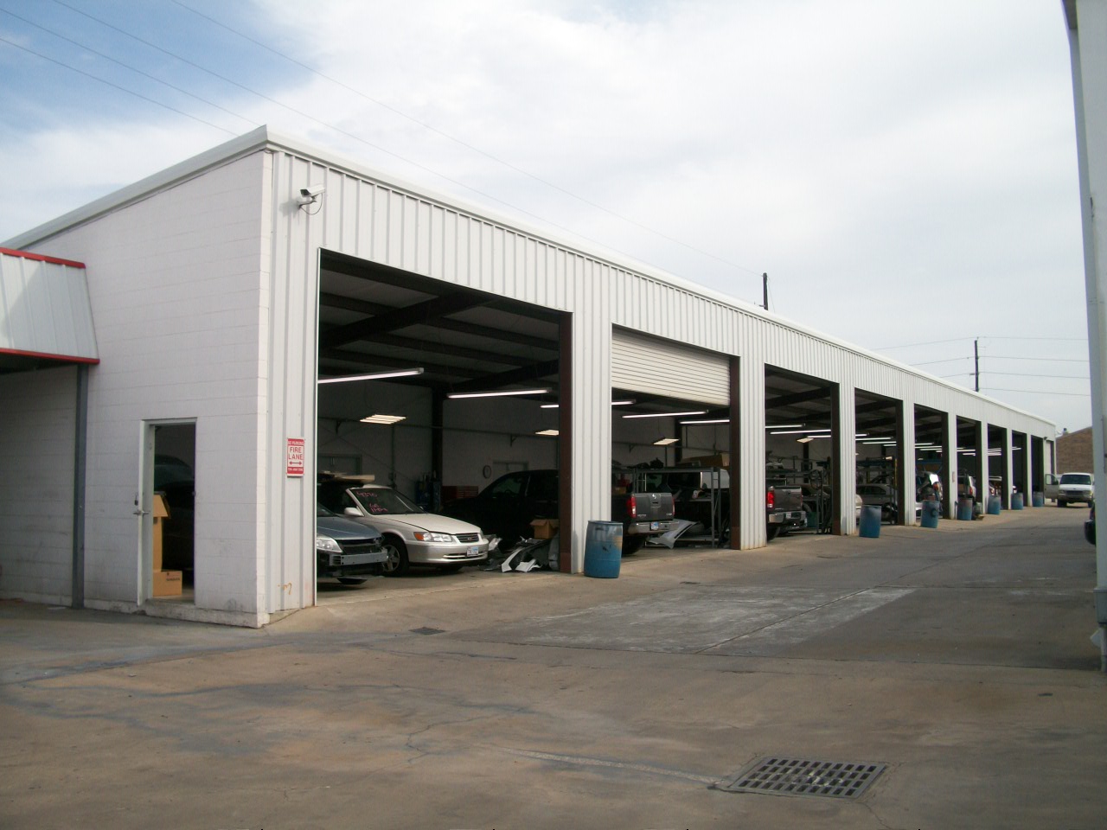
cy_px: 415
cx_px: 554
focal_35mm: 35
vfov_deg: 40.7
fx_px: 1119
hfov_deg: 52.6
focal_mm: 6.3
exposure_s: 1/250
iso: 80
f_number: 5.6
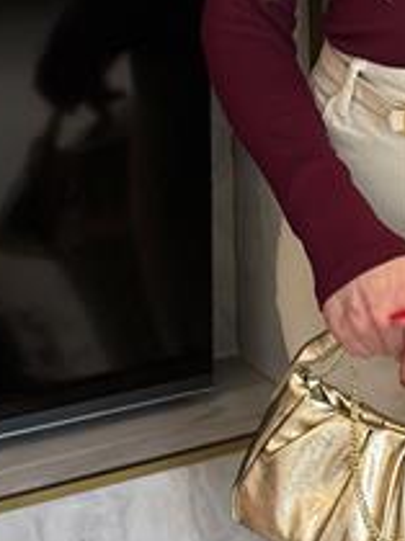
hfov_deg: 12.2
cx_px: 464
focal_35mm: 119
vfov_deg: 16.0
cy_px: -100
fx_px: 1860
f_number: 1.78
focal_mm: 6.86
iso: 400
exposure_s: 1/33
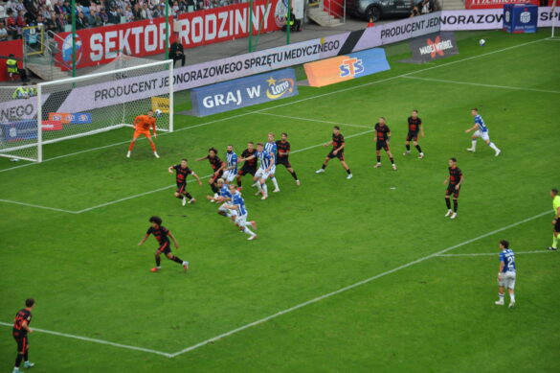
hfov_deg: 13.1
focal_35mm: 158
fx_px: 2448
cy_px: 186
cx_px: 280
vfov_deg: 8.7
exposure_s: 1/125
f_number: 5.6
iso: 250
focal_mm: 105
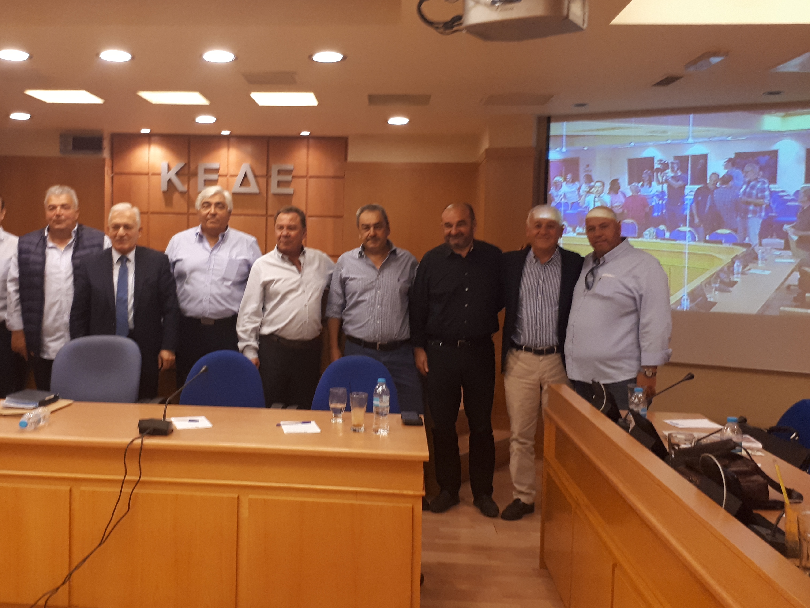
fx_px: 842
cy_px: 267
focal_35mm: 36
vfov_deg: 39.6
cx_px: 298
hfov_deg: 50.8
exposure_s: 1/33
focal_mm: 3.6
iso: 160
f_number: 1.9
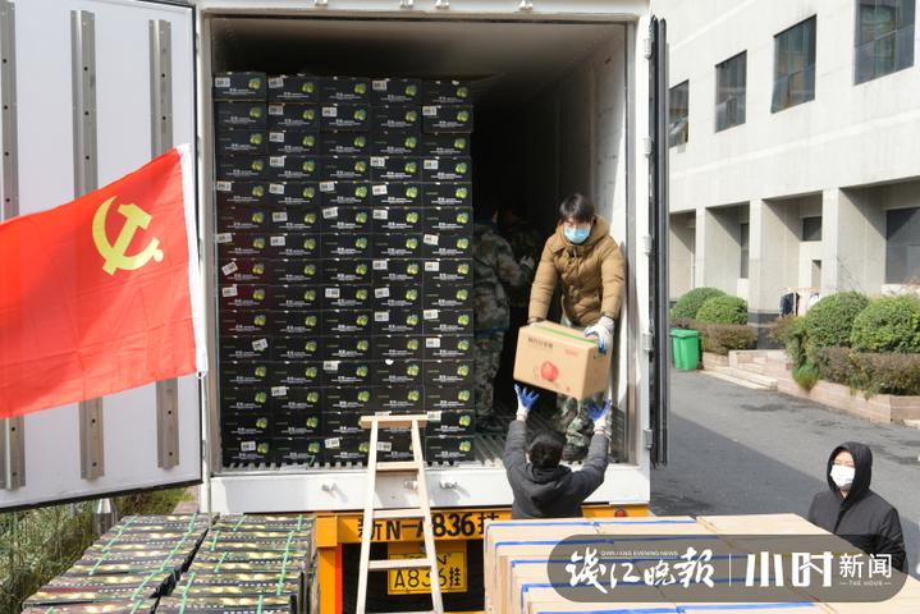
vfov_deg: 30.5
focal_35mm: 44
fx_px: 1125
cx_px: 460
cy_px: 307
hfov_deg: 44.5
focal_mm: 44
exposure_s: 1/80
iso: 100
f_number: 7.1
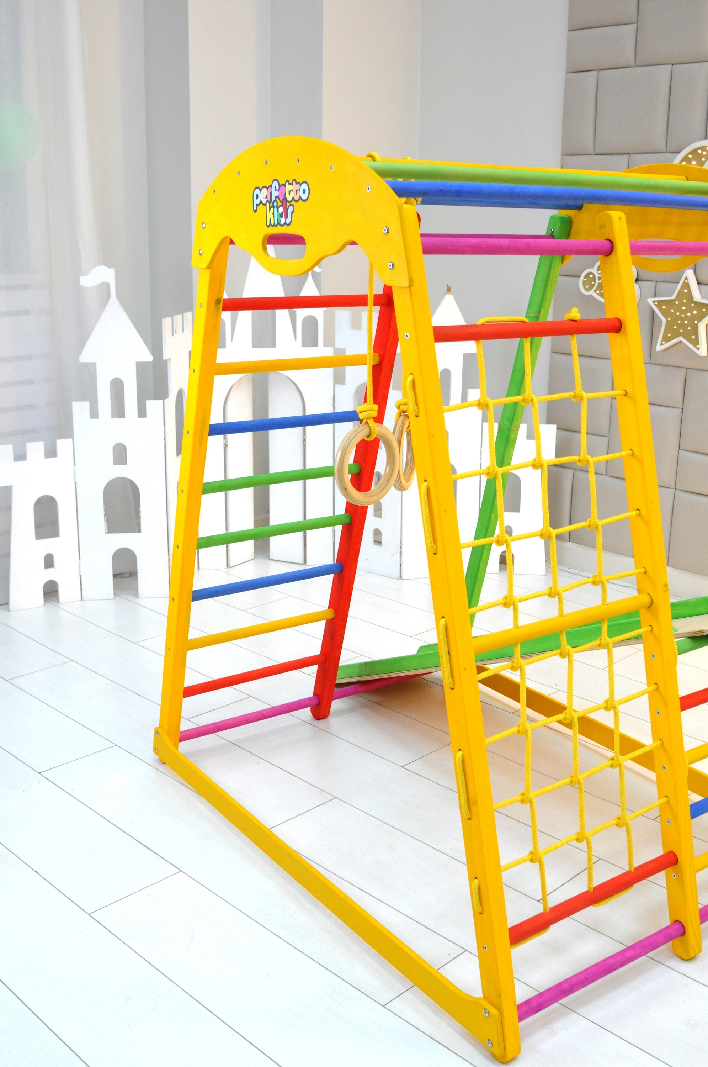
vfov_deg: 53.2
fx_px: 1065
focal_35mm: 36
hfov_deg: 36.8
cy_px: 534
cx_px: 354
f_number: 5.6
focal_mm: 24
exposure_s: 1/50
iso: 1000
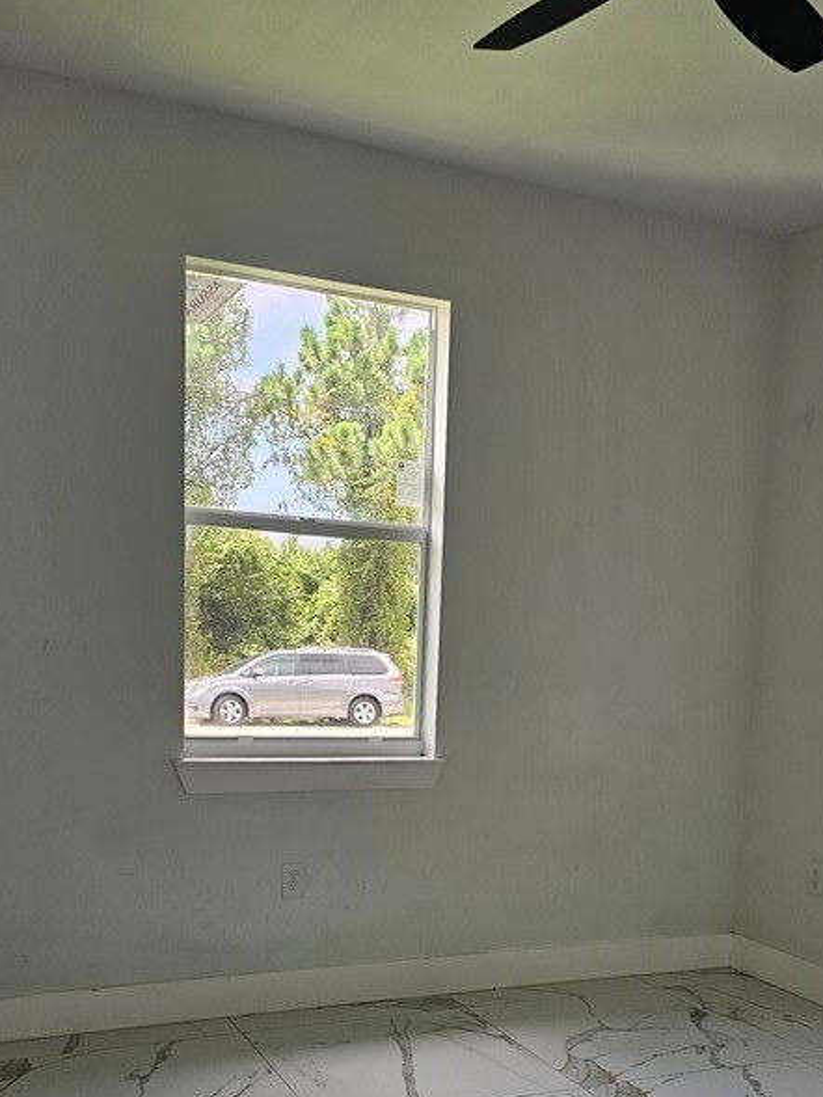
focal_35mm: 40
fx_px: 1268
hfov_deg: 35.9
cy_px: 790
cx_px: 462
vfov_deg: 45.5
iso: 64
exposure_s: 1/180
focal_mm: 6.3
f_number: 1.7
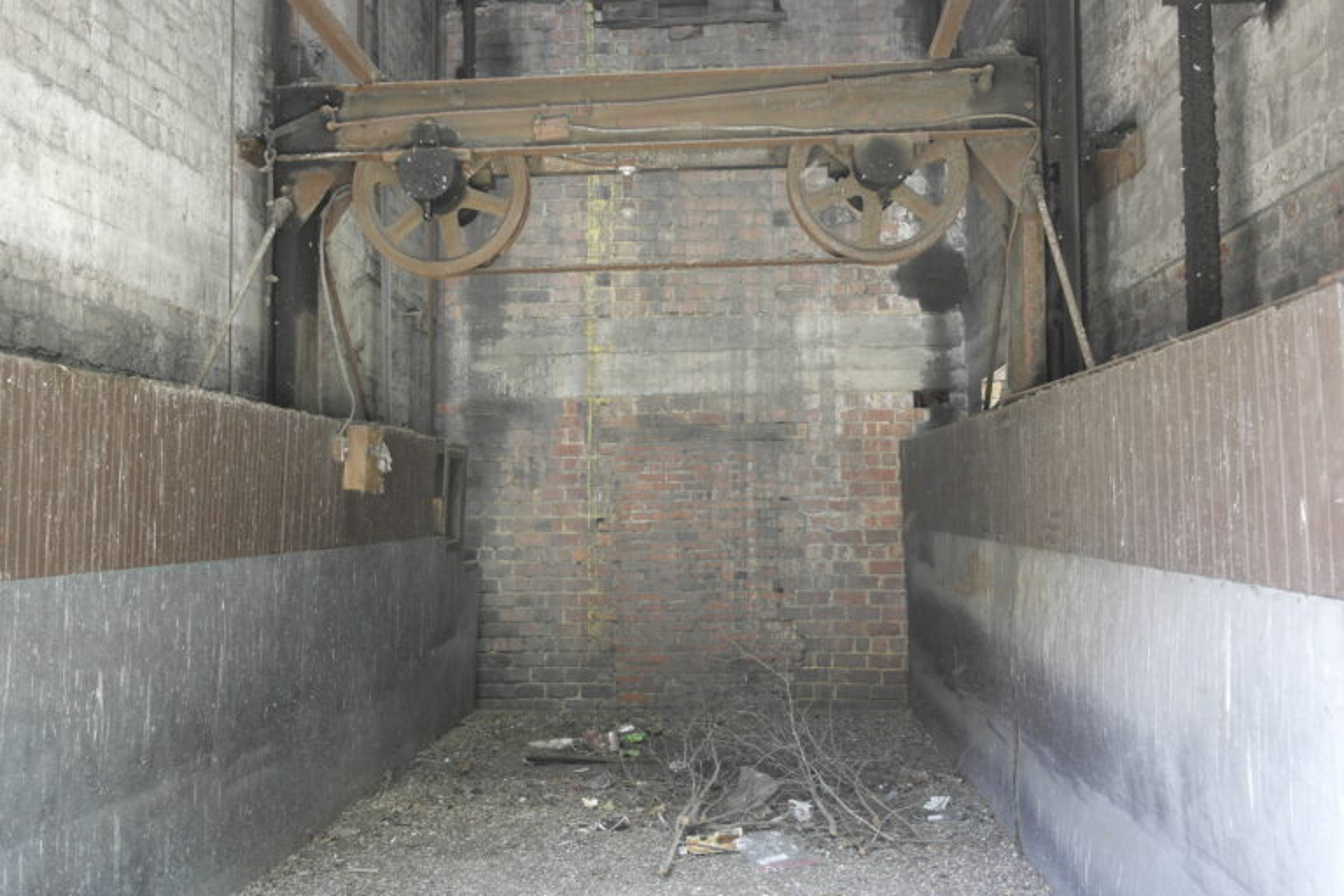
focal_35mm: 30
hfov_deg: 61.9
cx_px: 672
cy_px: 448
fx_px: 1120
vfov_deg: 43.6
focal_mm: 20
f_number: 3.5
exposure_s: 1/60
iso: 400
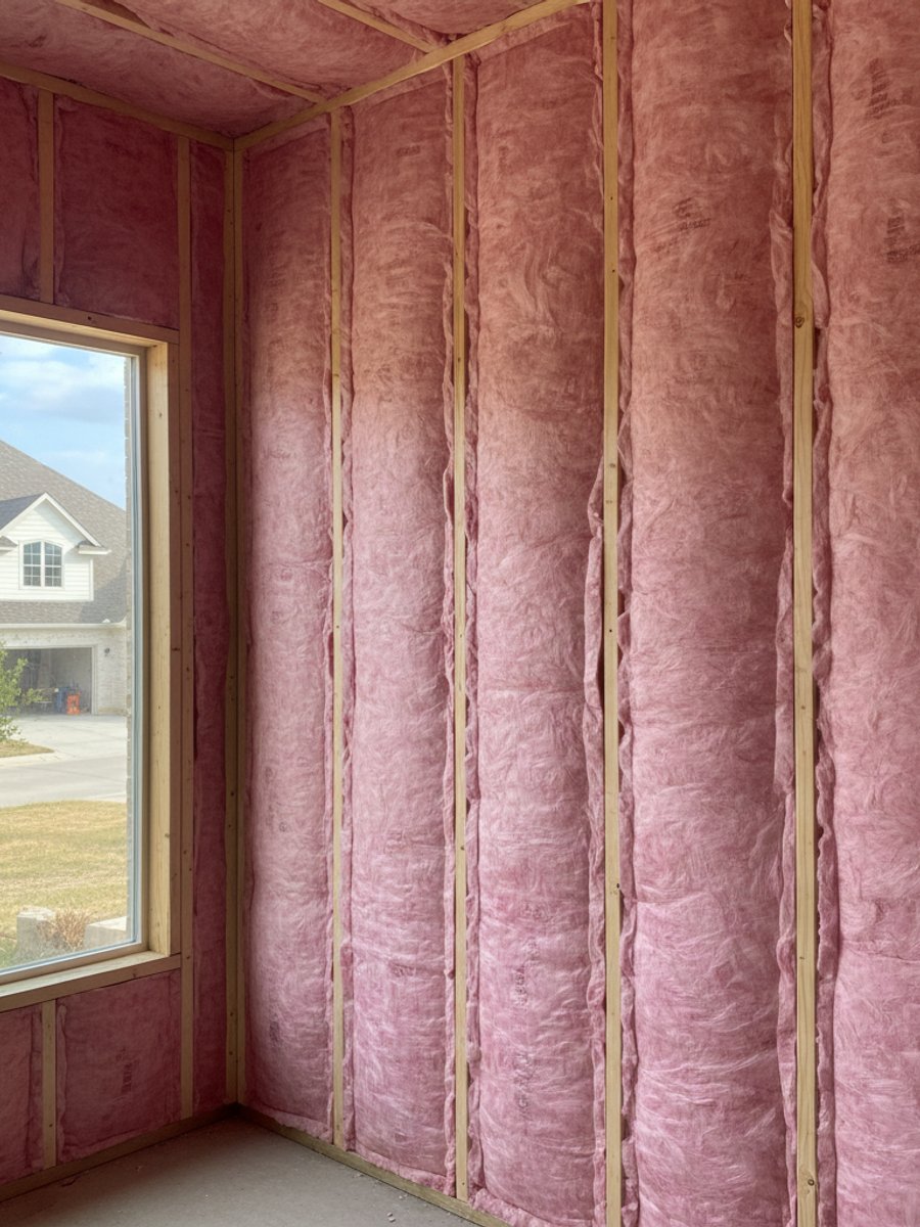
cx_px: 460
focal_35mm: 23
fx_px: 815
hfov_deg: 58.9
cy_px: 614
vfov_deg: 73.9
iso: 820
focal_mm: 6.4
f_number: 1.8
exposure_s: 1/376
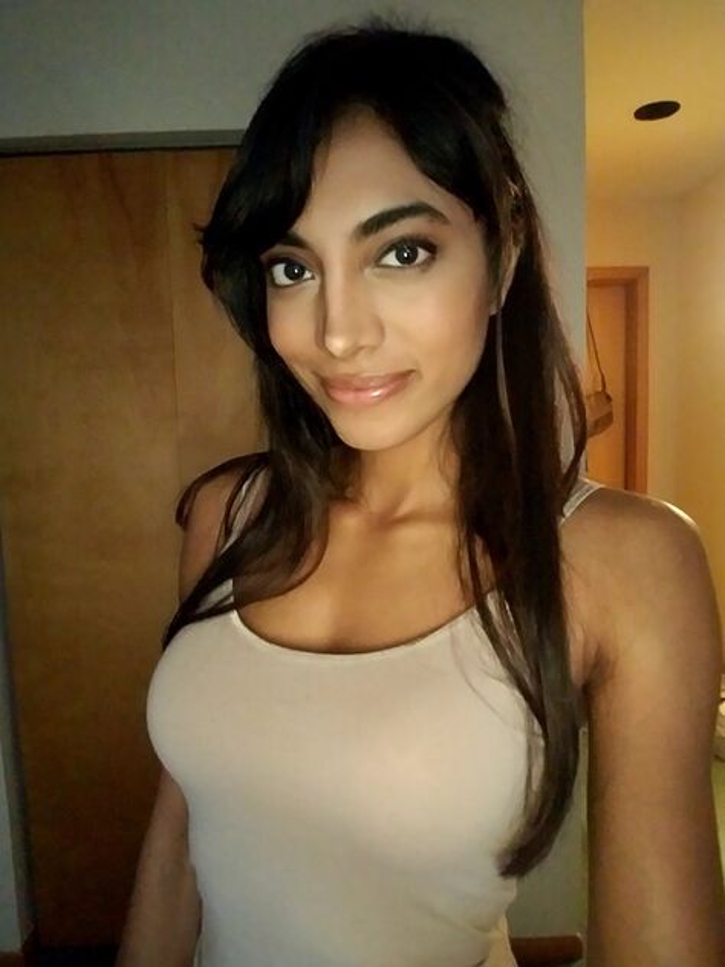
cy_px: 484
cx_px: 362
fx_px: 586
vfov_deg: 79.0
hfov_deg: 63.4
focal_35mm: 21
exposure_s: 1/12
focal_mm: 2.1
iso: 640
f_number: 1.7
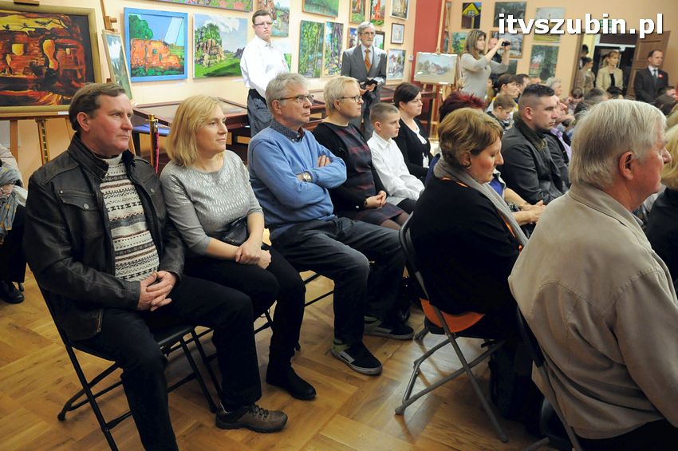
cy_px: 226
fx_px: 508
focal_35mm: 27
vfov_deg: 47.8
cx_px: 339
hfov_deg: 67.4
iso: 2500
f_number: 4.5
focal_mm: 18
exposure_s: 1/80
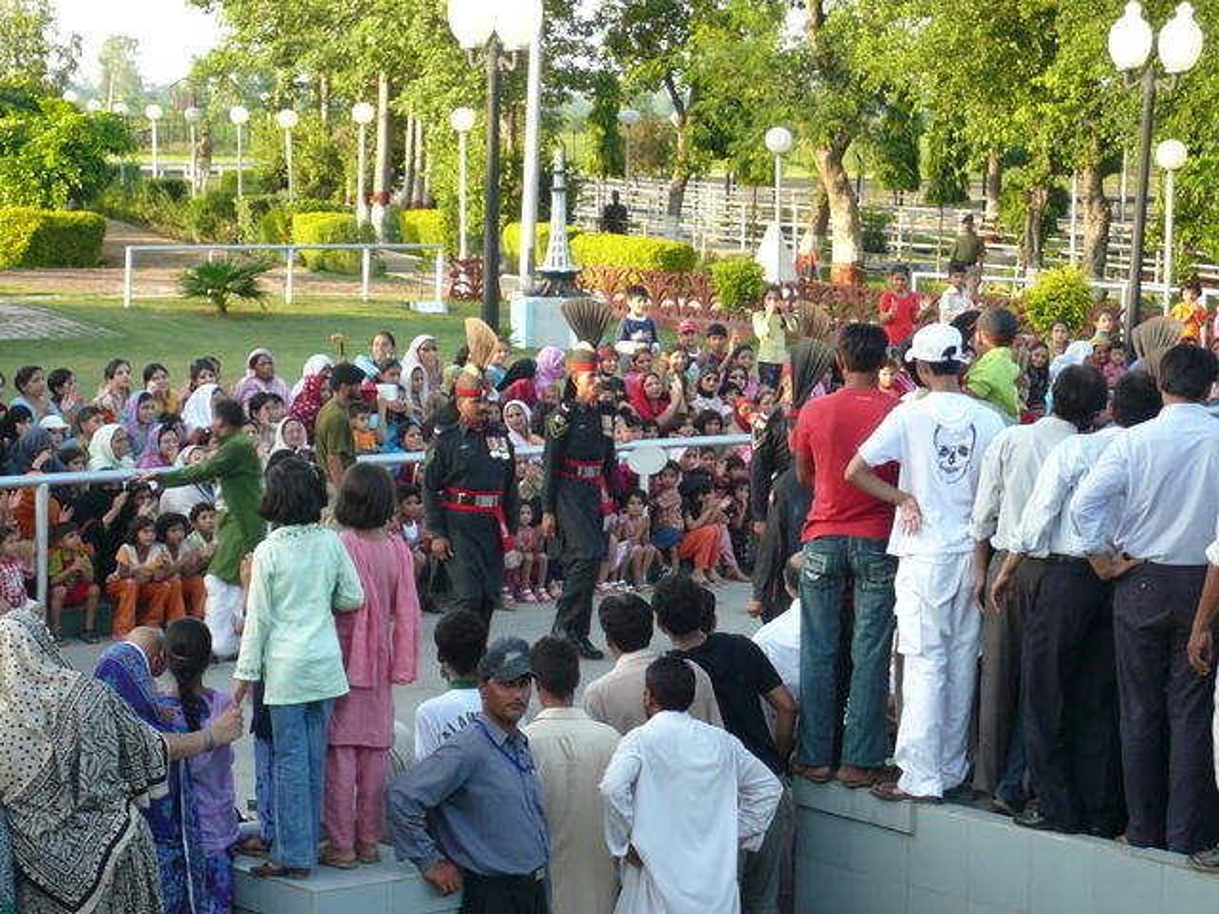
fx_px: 3592
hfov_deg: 19.3
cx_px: 610
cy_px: 457
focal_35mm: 102
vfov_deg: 14.5
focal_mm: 16.8
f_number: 5.6
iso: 100
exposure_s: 1/50
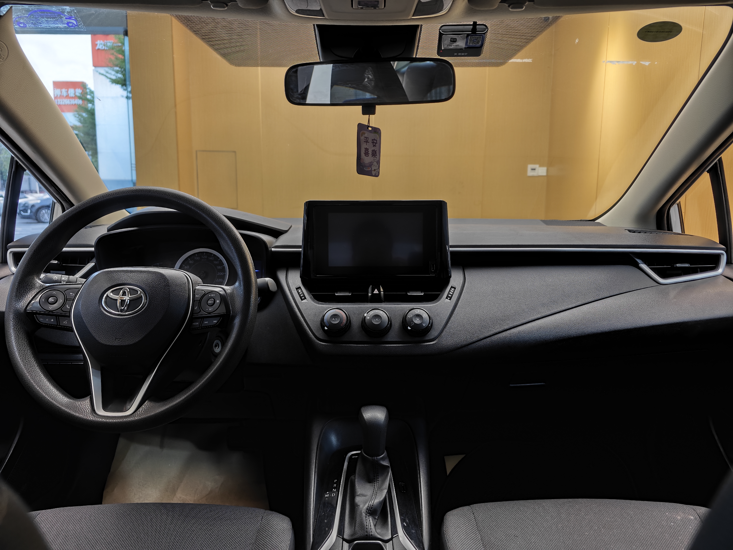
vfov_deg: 58.9
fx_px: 487
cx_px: 366
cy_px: 275
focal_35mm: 23
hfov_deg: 73.9
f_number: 1.9
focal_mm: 8.7
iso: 640
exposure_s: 1/35.6
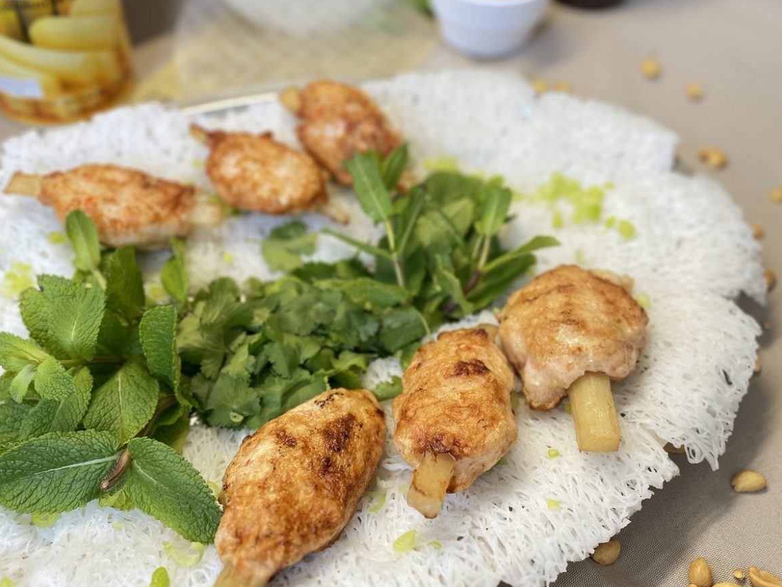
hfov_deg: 52.6
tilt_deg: -43.8
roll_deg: -2.2
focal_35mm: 35
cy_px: 232
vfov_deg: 40.5
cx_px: 391
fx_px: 791
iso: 64
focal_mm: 4.2
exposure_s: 1/50
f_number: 1.6
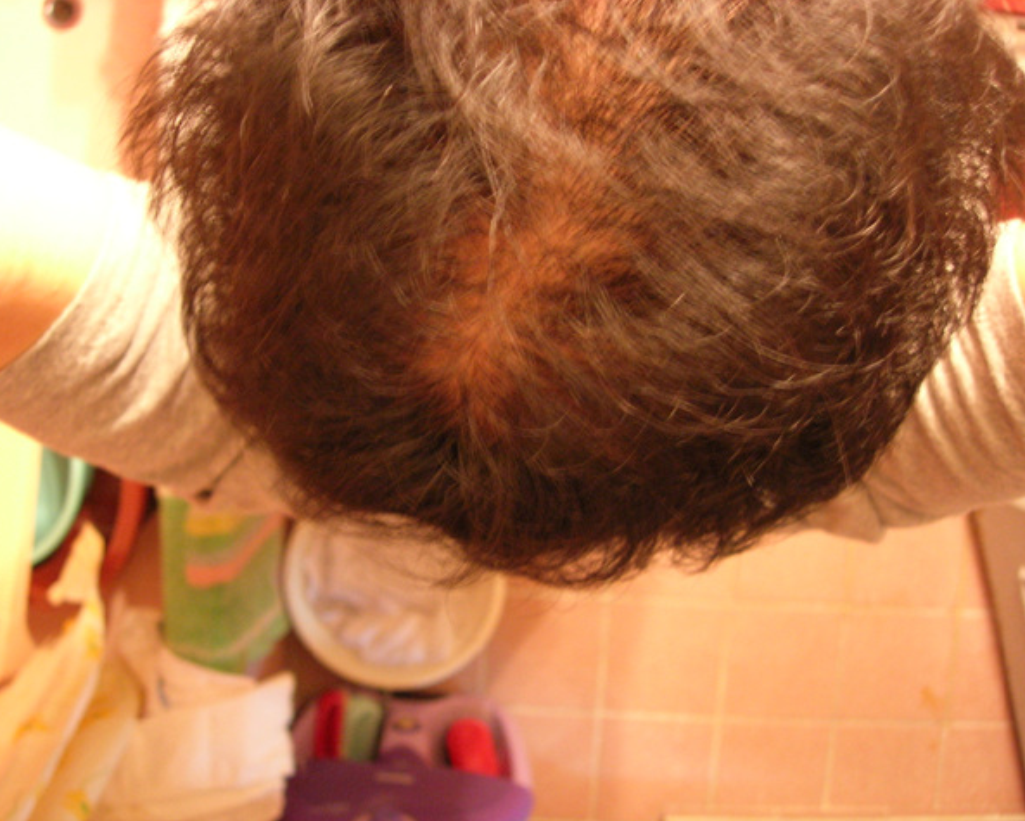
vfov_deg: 37.4
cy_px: 408
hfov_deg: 45.8
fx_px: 1214
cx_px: 486
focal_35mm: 40
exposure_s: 1/2.6
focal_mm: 7.8
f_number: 2.8
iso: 200
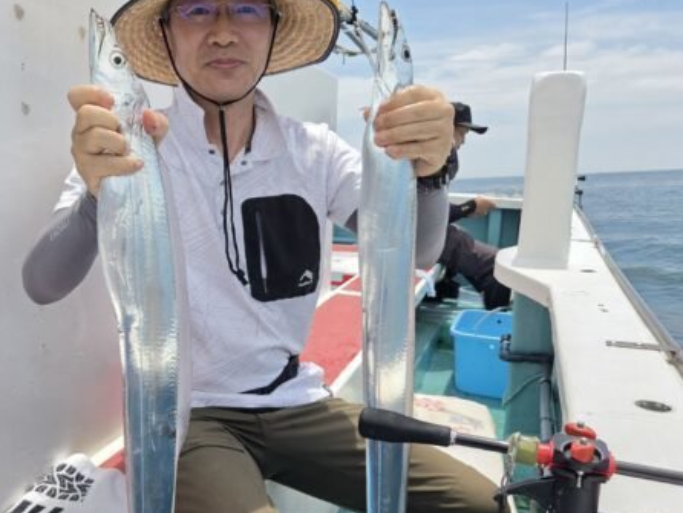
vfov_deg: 42.9
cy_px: 288
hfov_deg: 54.5
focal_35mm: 33
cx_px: 242
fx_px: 651
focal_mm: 5.4
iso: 80
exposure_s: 1/5127
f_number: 1.8
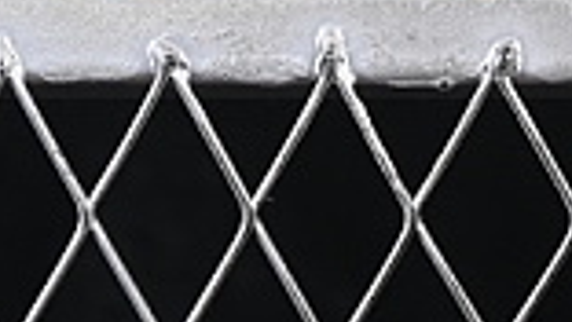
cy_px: -628
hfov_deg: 5.4
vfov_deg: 3.0
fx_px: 6101
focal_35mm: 402
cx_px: 517
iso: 160
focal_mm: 50
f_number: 6.3
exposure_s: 1/60
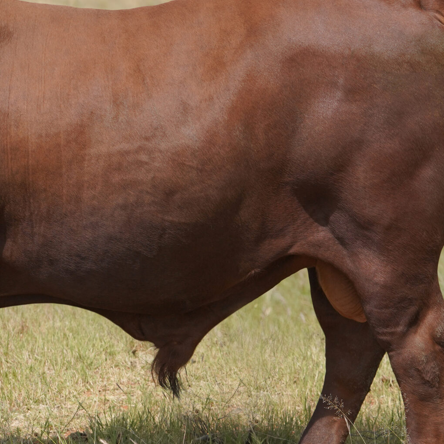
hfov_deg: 10.9
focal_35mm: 160
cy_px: 229
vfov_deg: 10.9
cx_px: 56
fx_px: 2322
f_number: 6.3
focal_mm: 75
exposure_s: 1/1000
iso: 400
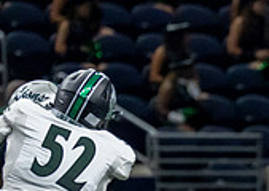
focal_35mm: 1191
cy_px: 314
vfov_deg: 1.2
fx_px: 9081
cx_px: 301
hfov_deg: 1.7
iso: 1600
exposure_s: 1/1600
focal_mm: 200
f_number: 2.8
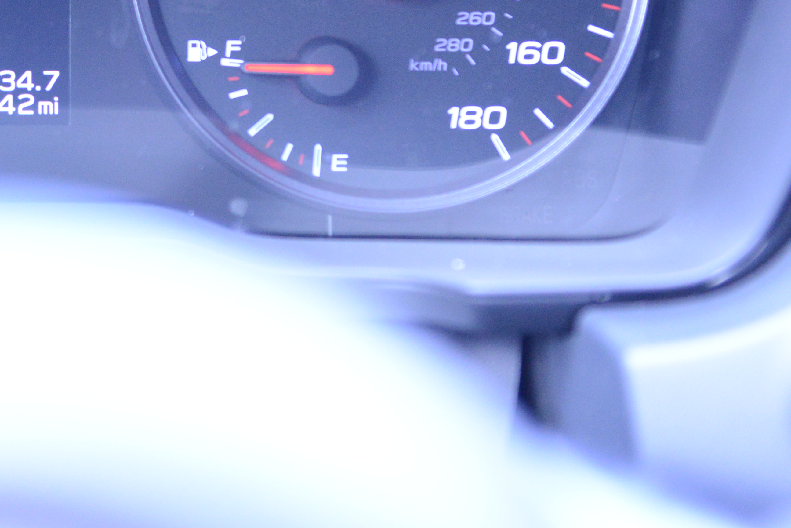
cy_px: -119
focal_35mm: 125
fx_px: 2747
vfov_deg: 10.8
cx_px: -9
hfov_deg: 16.0
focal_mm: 44
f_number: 2.8
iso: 2800
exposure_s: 1/250
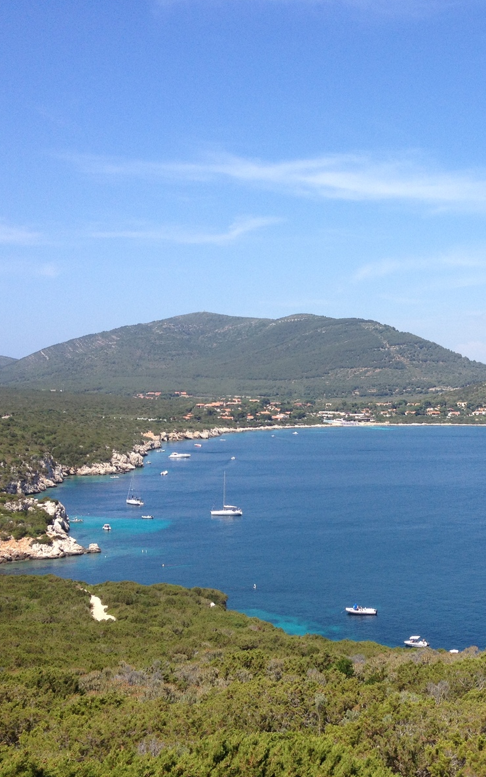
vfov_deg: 40.3
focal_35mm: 50
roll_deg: +0.4
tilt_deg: -3.3
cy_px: 390
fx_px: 1059
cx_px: 430
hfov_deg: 25.1
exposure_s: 1/1493
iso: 50
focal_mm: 4.28
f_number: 2.4
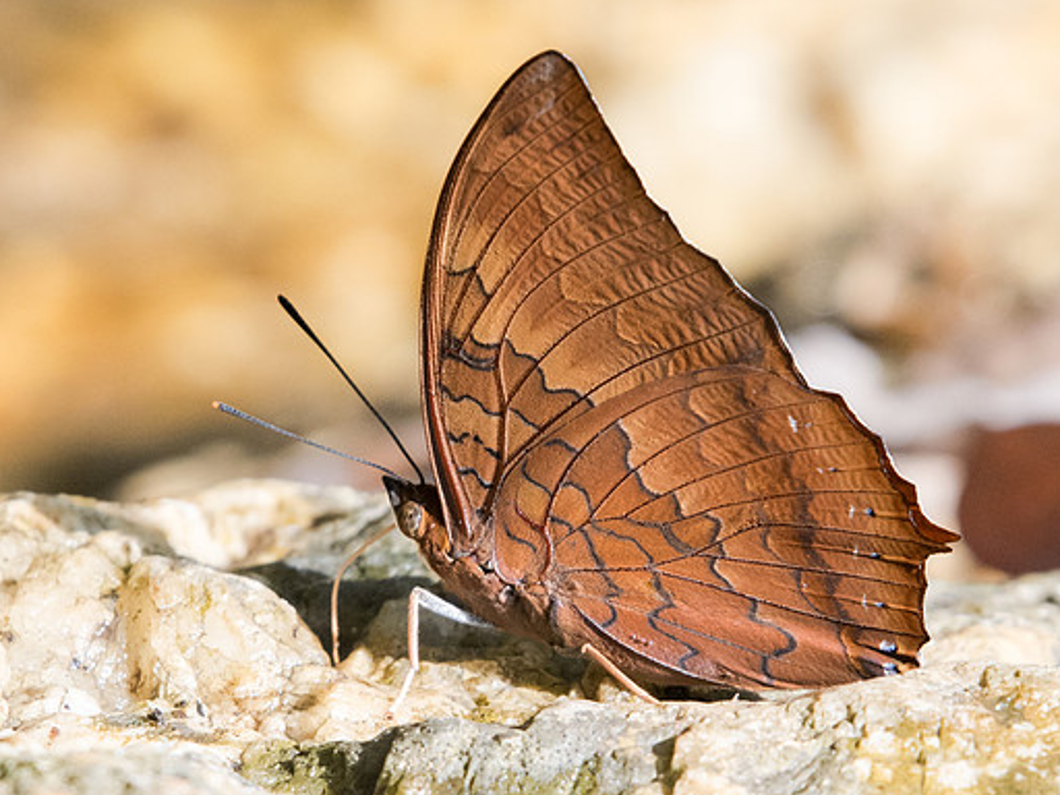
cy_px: 514
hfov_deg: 2.1
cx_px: 625
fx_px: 29274
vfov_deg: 1.6
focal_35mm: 956
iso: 1000
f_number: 10
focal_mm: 400
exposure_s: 1/500
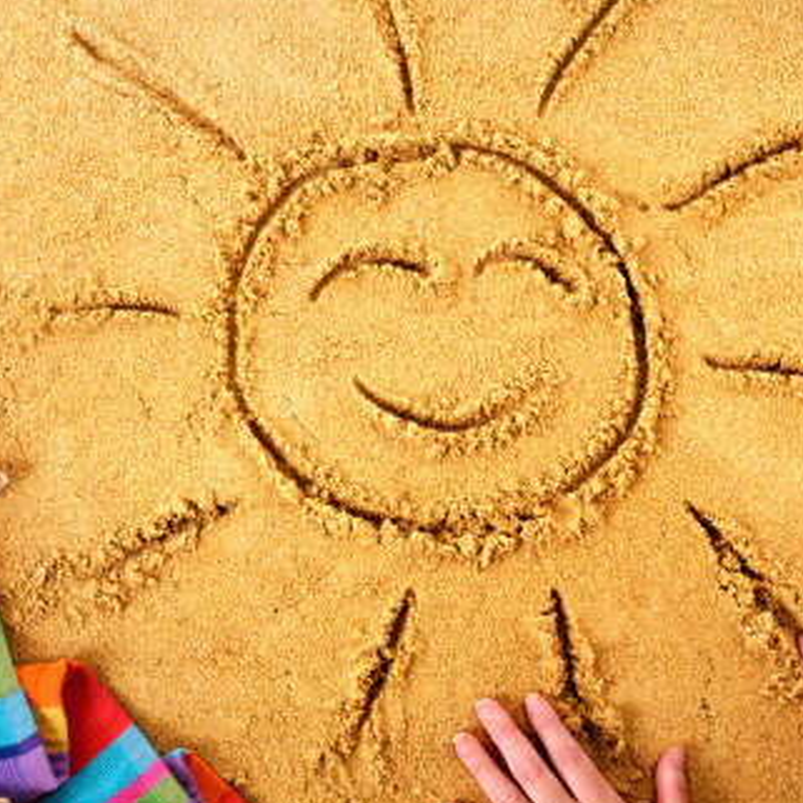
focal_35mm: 74
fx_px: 1937
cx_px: 408
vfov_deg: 23.4
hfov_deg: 23.4
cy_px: 478
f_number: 11
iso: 200
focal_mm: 31
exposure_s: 1/125
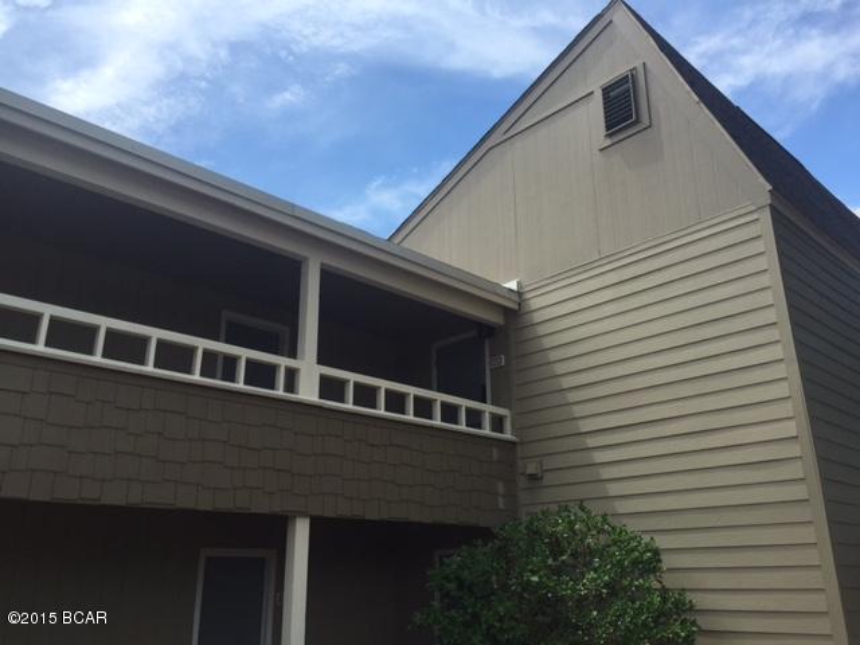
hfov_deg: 61.7
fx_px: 720
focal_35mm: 29
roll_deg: -1.7
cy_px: 322
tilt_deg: +20.4
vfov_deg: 48.2
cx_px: 430
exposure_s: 1/1412
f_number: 2.2
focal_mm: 4.15
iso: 32
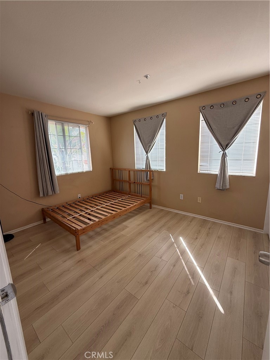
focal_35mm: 14
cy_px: 180
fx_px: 146
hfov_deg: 85.7
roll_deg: +2.0
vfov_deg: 102.1
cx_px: 135
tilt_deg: -9.9
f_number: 2.2
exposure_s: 1/99
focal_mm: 2.22
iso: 100
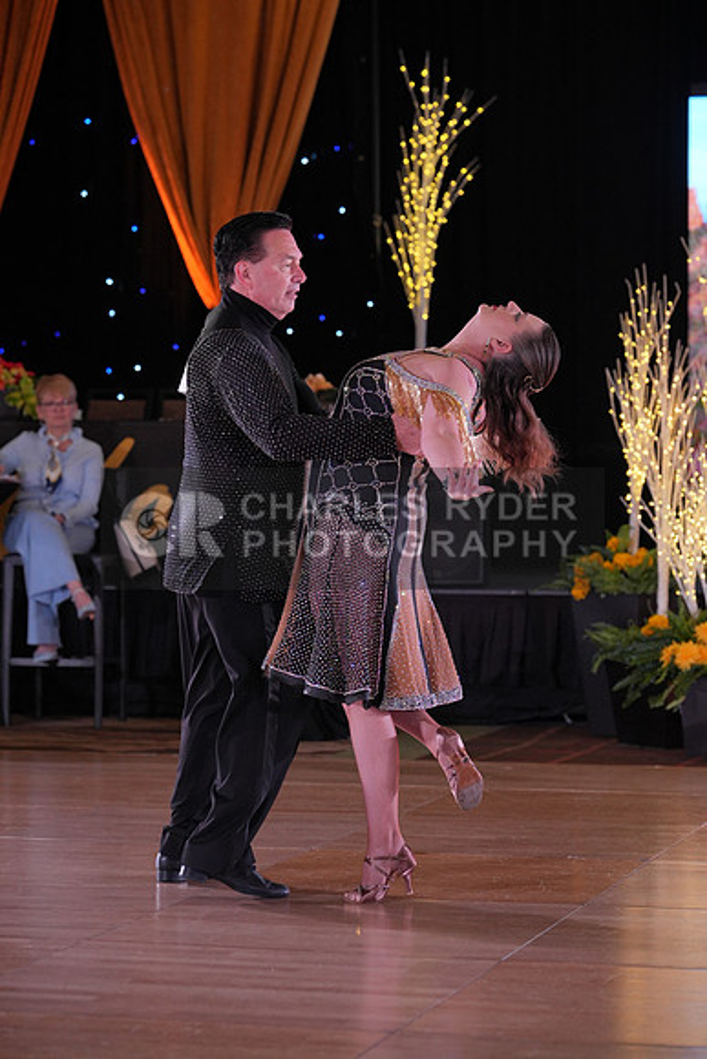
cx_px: 354
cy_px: 530
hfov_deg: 12.6
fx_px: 3209
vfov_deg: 18.8
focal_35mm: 109
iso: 1250
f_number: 4
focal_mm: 109
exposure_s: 1/400
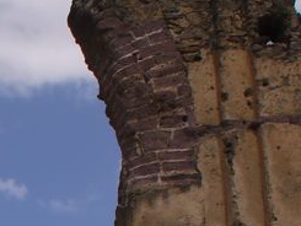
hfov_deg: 12.5
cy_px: 380
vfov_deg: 9.7
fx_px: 1270
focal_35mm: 146
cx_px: -209
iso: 160
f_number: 9
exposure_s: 1/400
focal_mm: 14
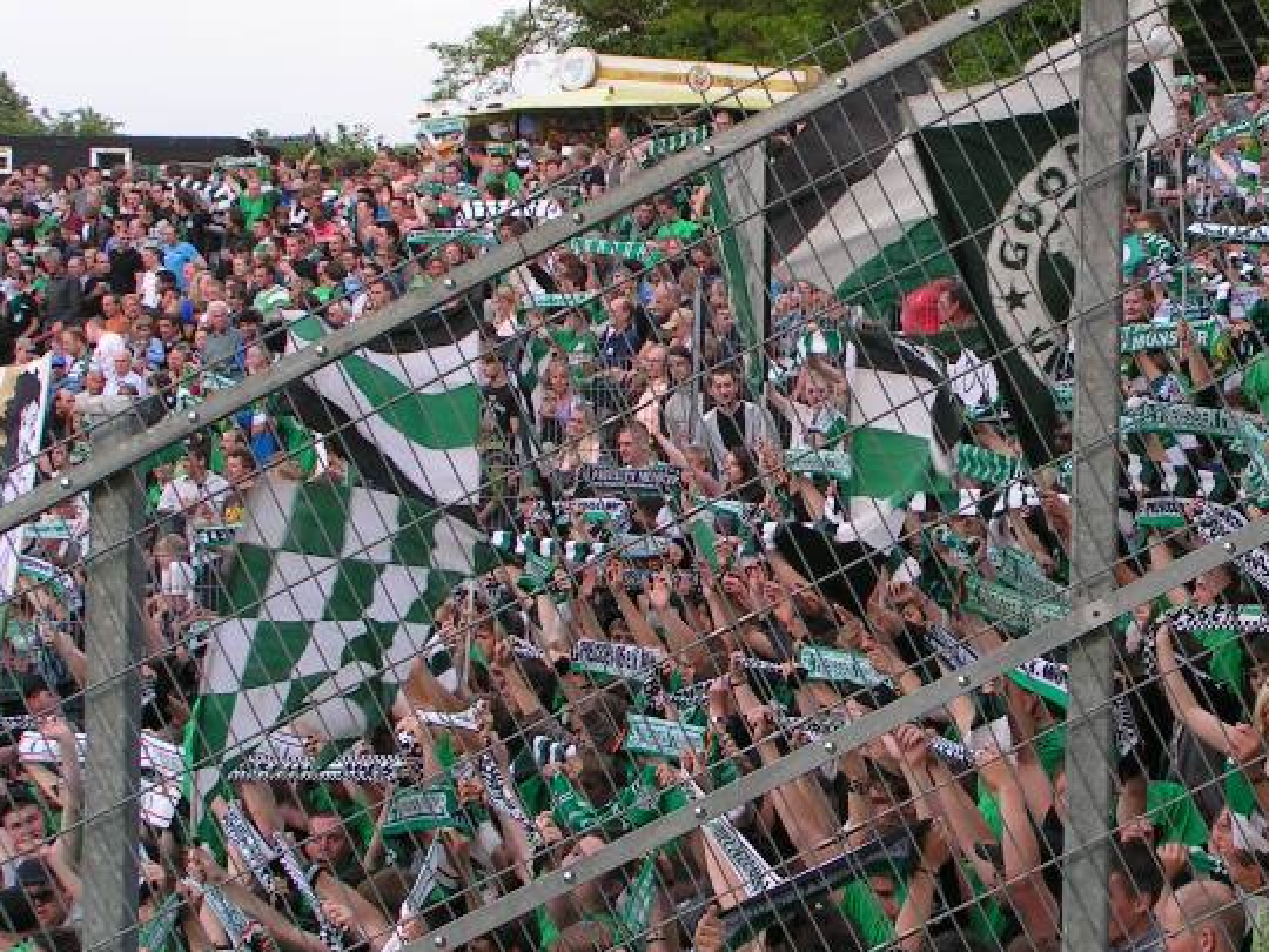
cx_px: 921
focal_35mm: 80
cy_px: 386
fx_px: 2933
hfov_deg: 24.2
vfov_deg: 18.4
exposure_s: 1/160
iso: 50
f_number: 5
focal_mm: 8.3
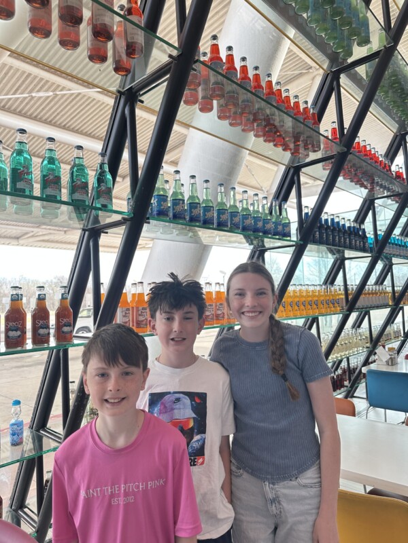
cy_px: 272
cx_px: 204
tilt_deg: +3.7
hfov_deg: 56.8
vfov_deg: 71.6
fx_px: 377
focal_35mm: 24
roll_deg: +1.5
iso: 80
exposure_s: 1/201
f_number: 1.78
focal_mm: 6.86
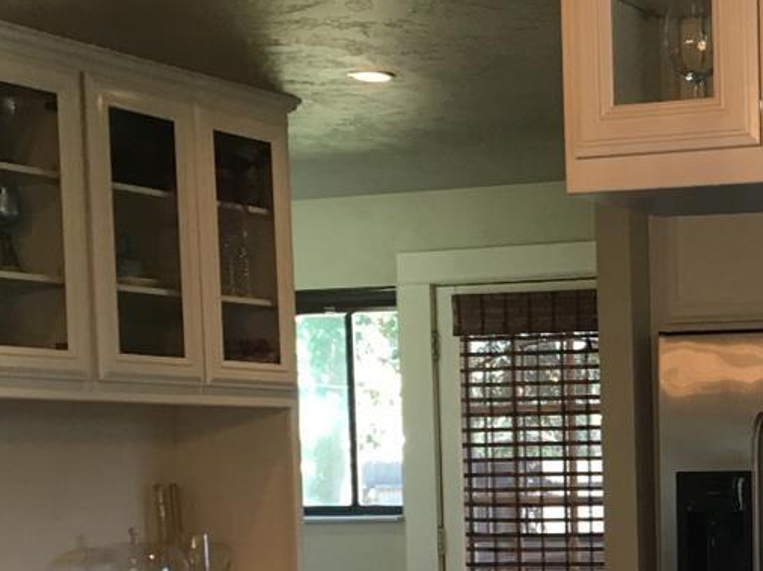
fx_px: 1895
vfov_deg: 16.7
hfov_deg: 21.2
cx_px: 909
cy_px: 600
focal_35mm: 86
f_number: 2.2
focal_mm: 4.15
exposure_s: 1/30
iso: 32
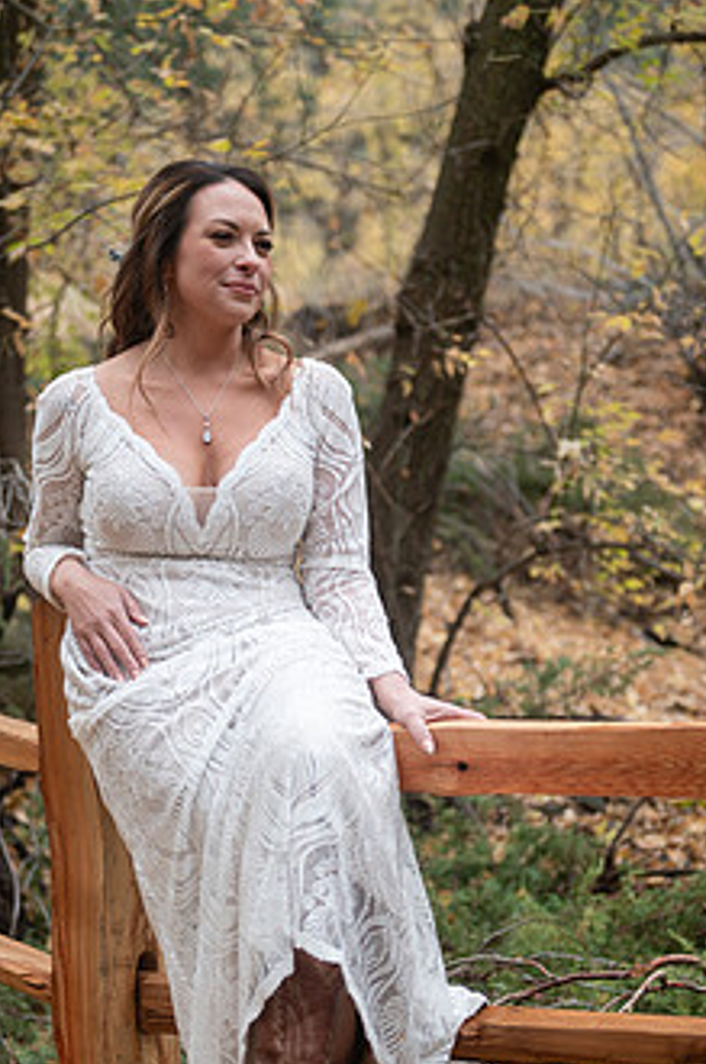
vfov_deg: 26.9
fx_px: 2213
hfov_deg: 18.1
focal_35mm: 75
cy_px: 696
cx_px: 295
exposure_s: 1/250
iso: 640
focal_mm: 55
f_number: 2.8
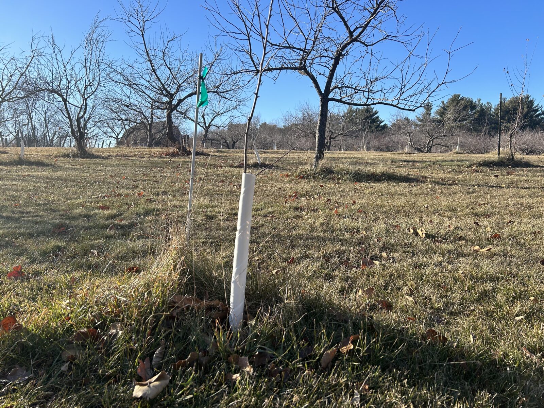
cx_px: 272
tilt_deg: -4.6
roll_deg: +1.5
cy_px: 204
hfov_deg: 67.3
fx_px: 409
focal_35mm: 26
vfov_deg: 53.1
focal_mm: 5.7
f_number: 1.5
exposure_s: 1/2045
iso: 50
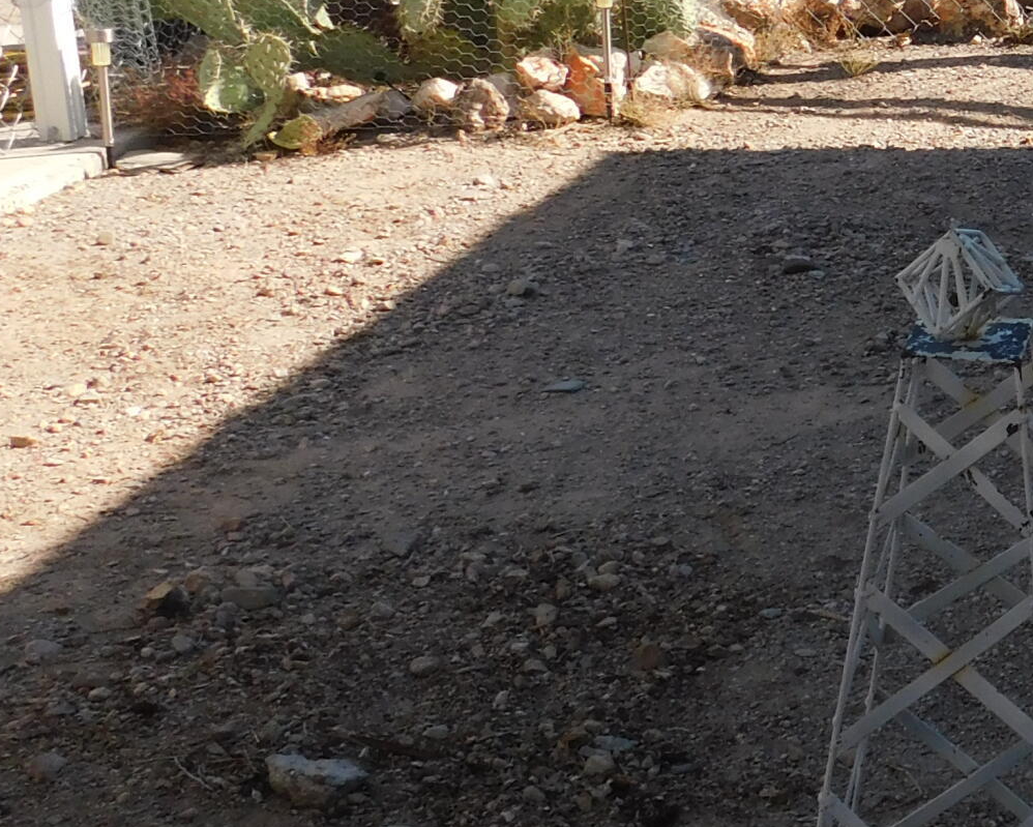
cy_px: 207
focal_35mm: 88
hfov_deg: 19.3
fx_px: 2691
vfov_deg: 17.4
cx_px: 1495
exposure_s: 1/800
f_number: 3.2
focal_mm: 5.3
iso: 125
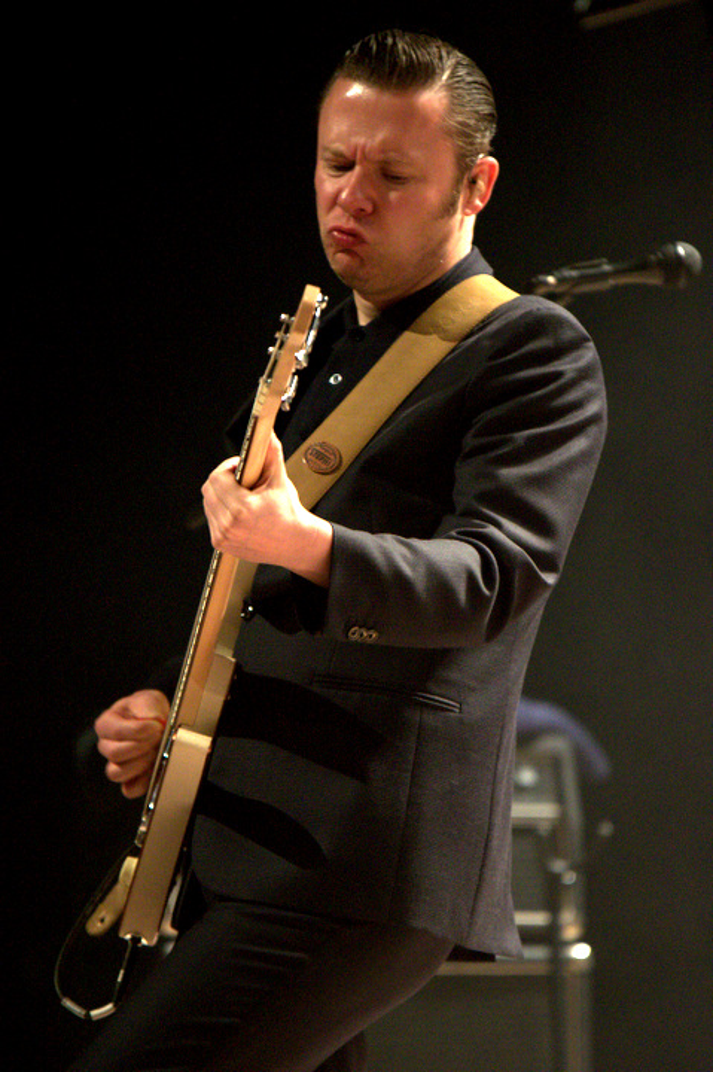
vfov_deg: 6.9
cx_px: 356
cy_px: 536
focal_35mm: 300
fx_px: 8925
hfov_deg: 4.6
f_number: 2.8
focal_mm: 200
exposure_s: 1/100
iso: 3200
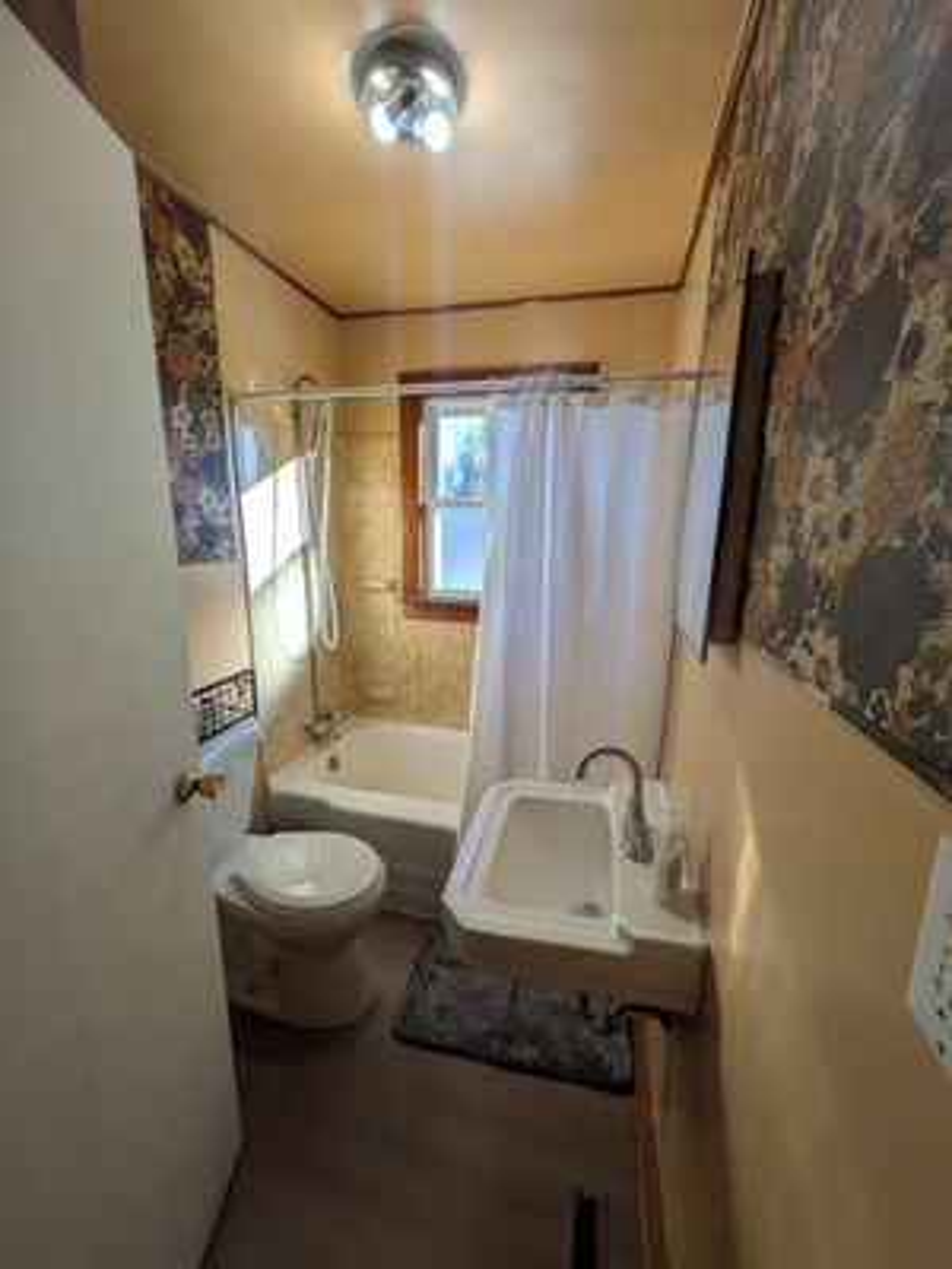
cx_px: 476
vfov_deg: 102.1
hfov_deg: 85.7
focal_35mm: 14
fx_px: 513
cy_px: 634
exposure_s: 1/262
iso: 67
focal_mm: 1.83
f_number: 2.2
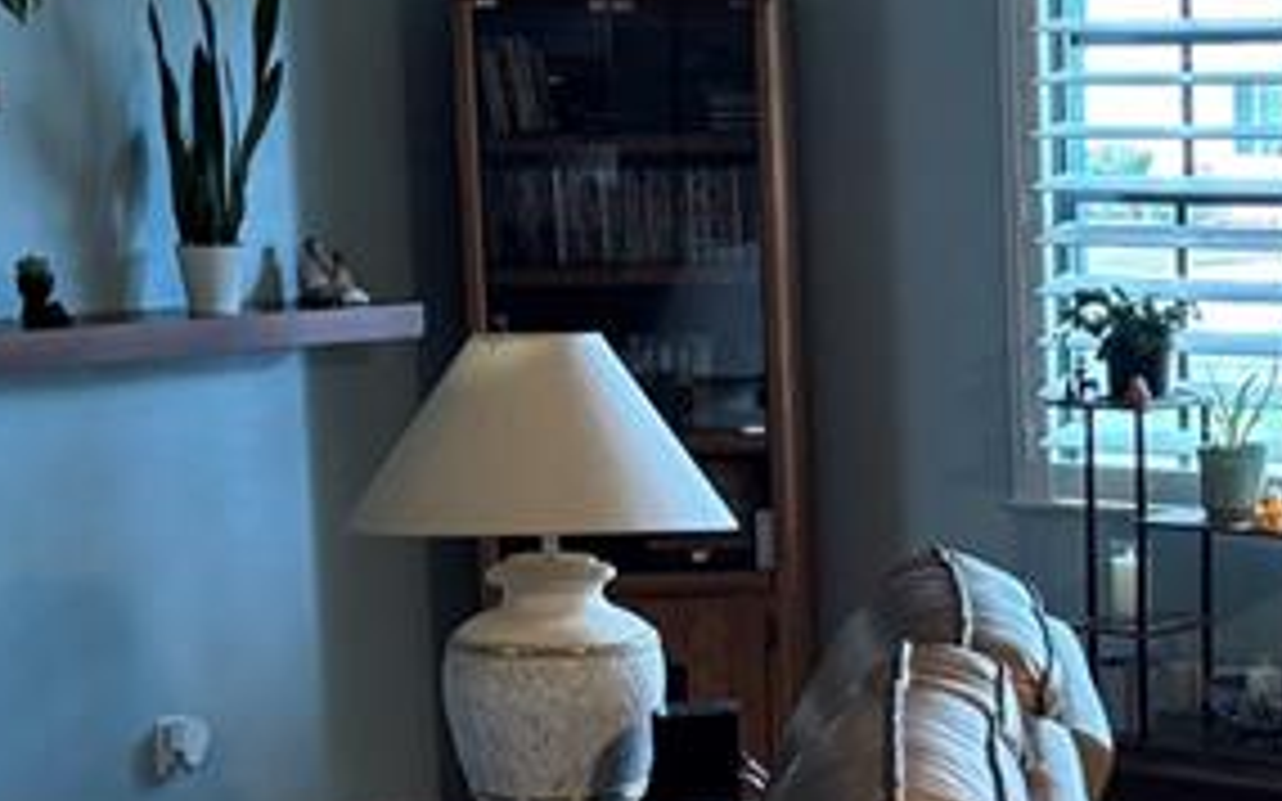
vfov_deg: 13.1
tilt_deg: -7.0
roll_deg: +0.5
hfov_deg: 20.0
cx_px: 1448
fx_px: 3458
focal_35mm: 99
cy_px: 644
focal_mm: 5.96
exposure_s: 1/60
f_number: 1.6
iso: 200
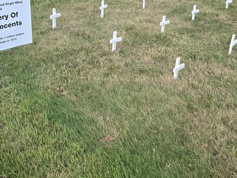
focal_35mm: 47
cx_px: 120
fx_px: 322
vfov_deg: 30.7
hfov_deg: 40.4
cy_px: 59
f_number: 1.7
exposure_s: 1/180
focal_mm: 6.3
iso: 160
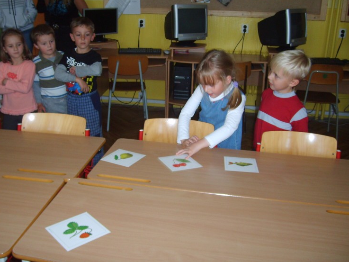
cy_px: 122
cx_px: 161
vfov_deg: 37.7
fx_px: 383
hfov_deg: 48.9
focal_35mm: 38
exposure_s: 1/45
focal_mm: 5.8
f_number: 2.8
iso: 100
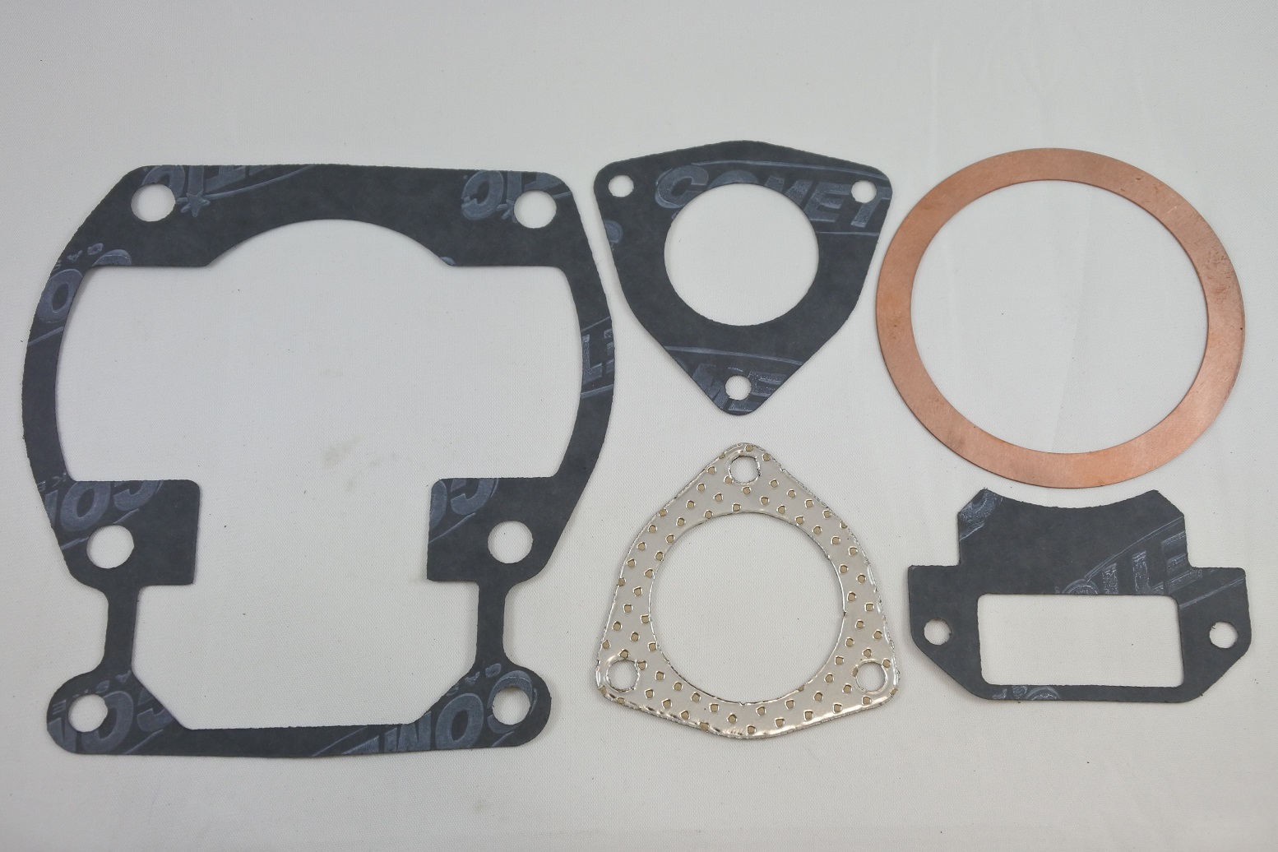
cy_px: 426
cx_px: 639
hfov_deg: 44.5
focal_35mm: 44
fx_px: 1562
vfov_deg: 30.5
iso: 400
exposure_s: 1/200
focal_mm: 16.5
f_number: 4.5
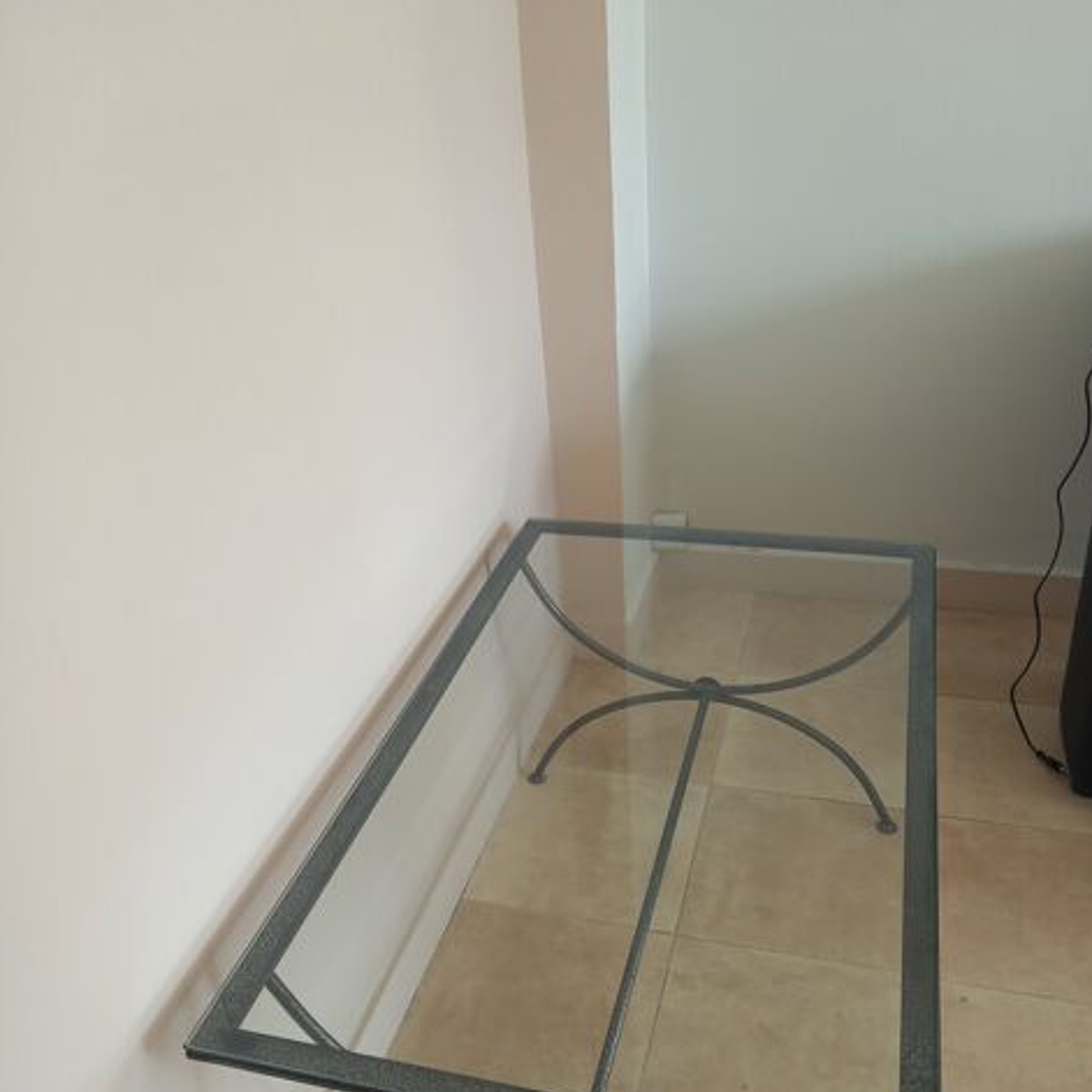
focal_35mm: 30
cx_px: 549
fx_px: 1071
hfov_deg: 54.0
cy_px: 675
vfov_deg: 53.5
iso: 125
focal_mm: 4.65
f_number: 1.8
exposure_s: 1/50
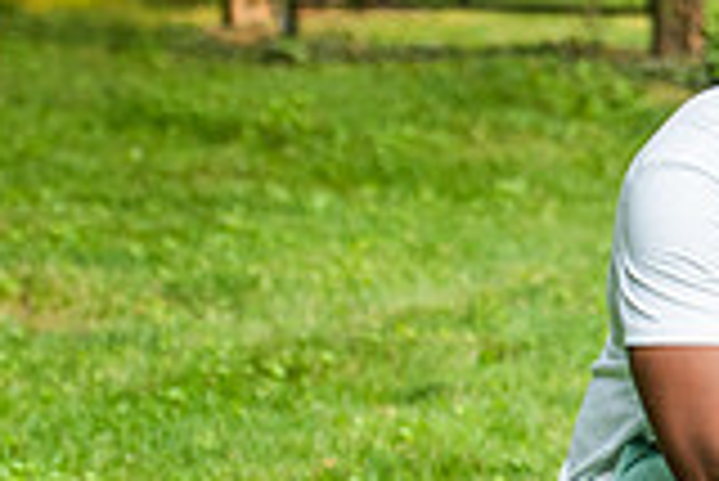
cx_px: 962
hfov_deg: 8.0
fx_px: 5077
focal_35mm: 254
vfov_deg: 5.4
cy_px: 285
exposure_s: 1/1000
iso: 800
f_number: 2.8
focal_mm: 70
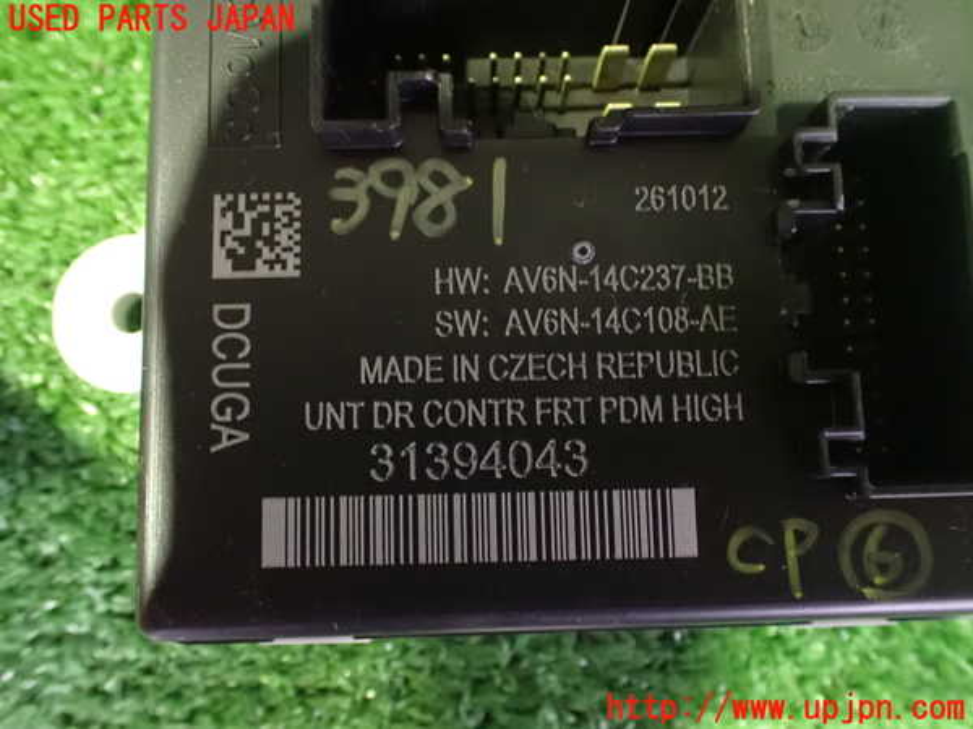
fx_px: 843
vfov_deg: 46.8
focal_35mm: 30
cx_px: 486
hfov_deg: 60.0
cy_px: 364
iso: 1600
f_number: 2.3
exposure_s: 1/13
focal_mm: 5.4
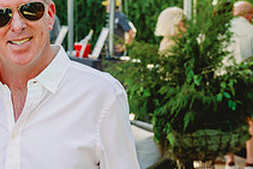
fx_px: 942
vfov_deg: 10.2
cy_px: 128
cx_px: -32
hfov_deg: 14.9
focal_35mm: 134
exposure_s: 1/160
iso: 500
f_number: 5.6
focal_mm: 48
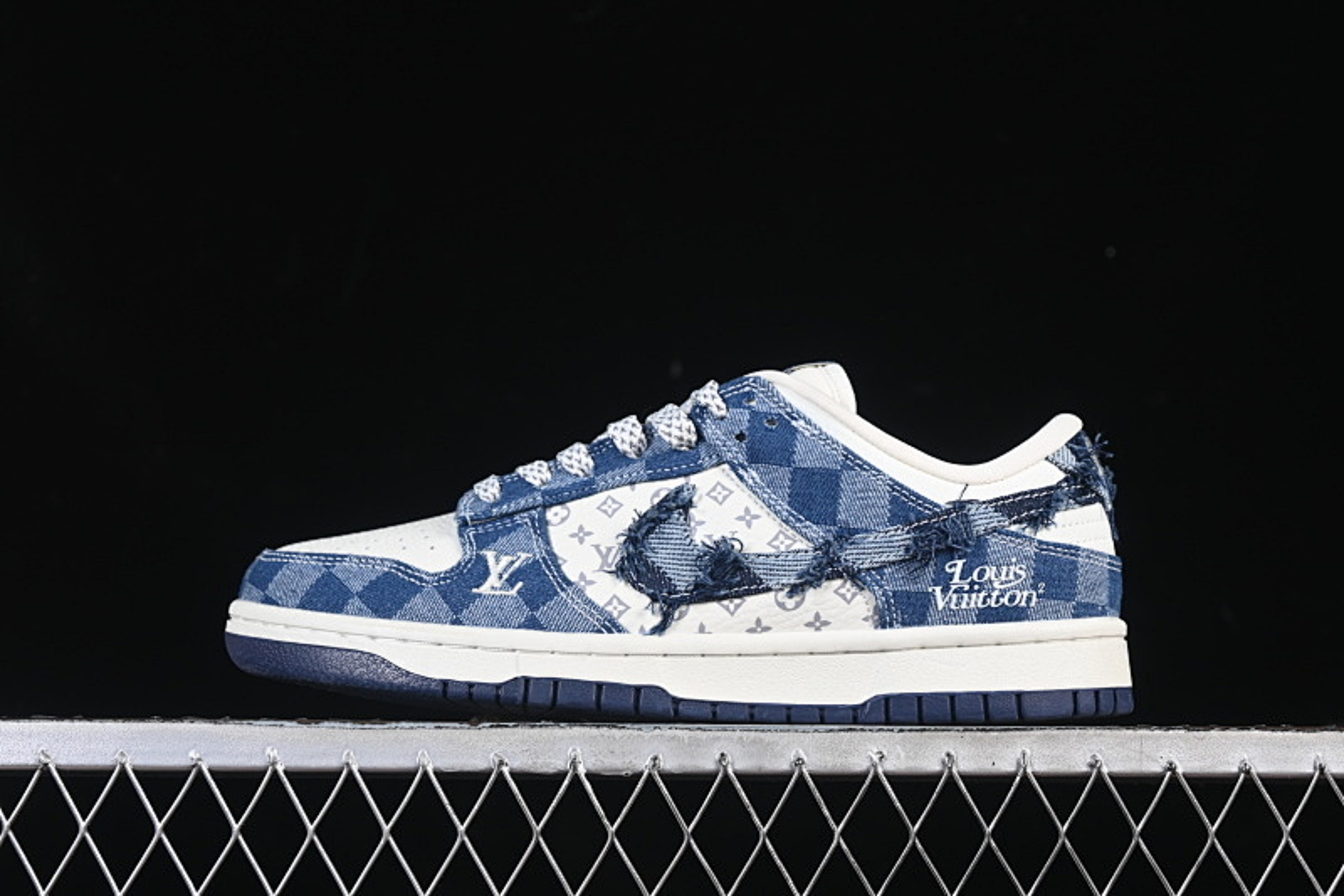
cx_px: 672
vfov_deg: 18.2
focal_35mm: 75
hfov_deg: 27.0
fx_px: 2799
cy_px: 448
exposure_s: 1/60
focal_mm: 50
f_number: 7.1
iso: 160
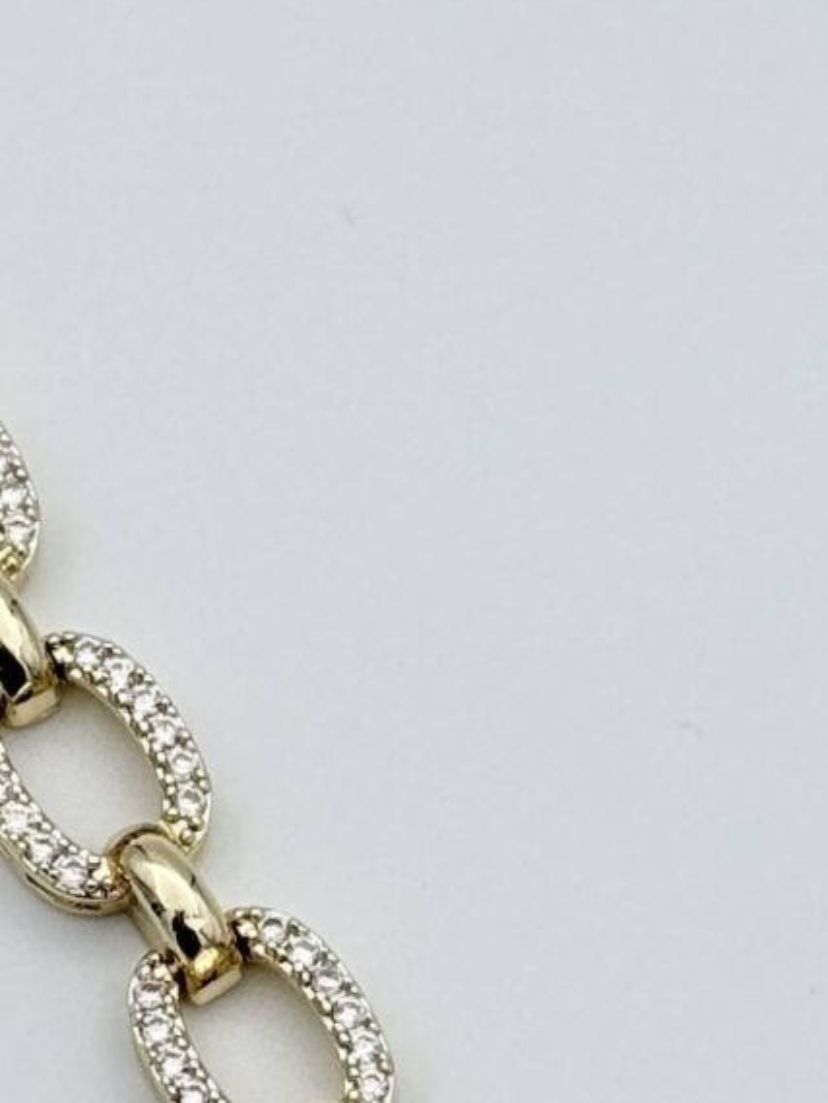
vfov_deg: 9.1
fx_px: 6886
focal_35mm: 216
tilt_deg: -75.0
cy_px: 824
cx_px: 186
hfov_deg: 6.9
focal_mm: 6.76
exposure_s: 1/1883
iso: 80
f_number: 1.78
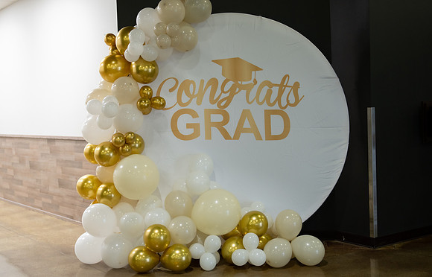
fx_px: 605
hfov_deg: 39.3
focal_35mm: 51
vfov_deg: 25.8
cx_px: 215
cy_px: 143
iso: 640
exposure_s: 1/320
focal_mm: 50
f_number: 1.2
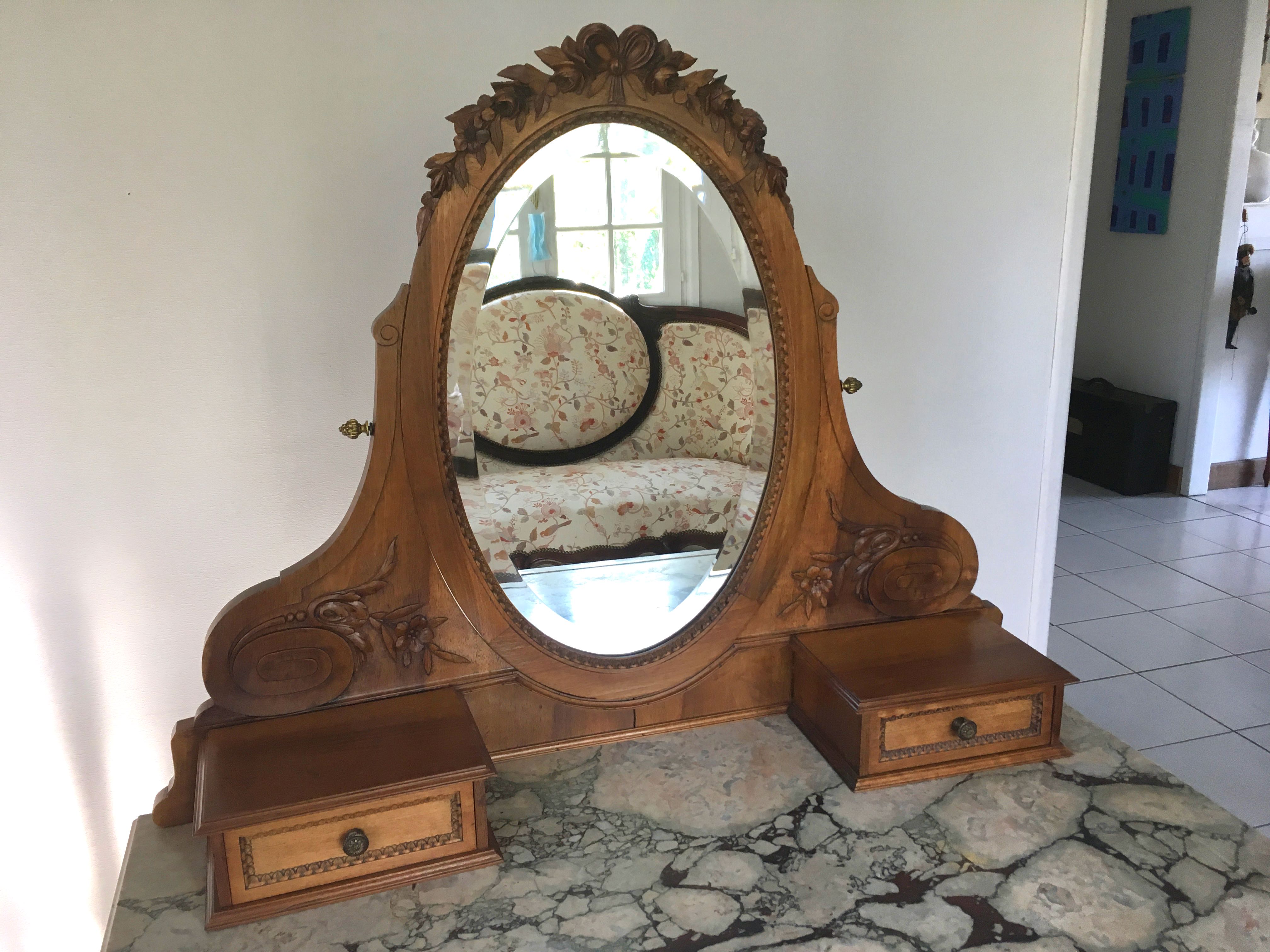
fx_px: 1064
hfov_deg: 61.7
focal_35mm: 29
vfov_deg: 48.2
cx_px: 635
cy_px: 476
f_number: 2.2
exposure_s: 1/33
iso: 40
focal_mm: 4.15
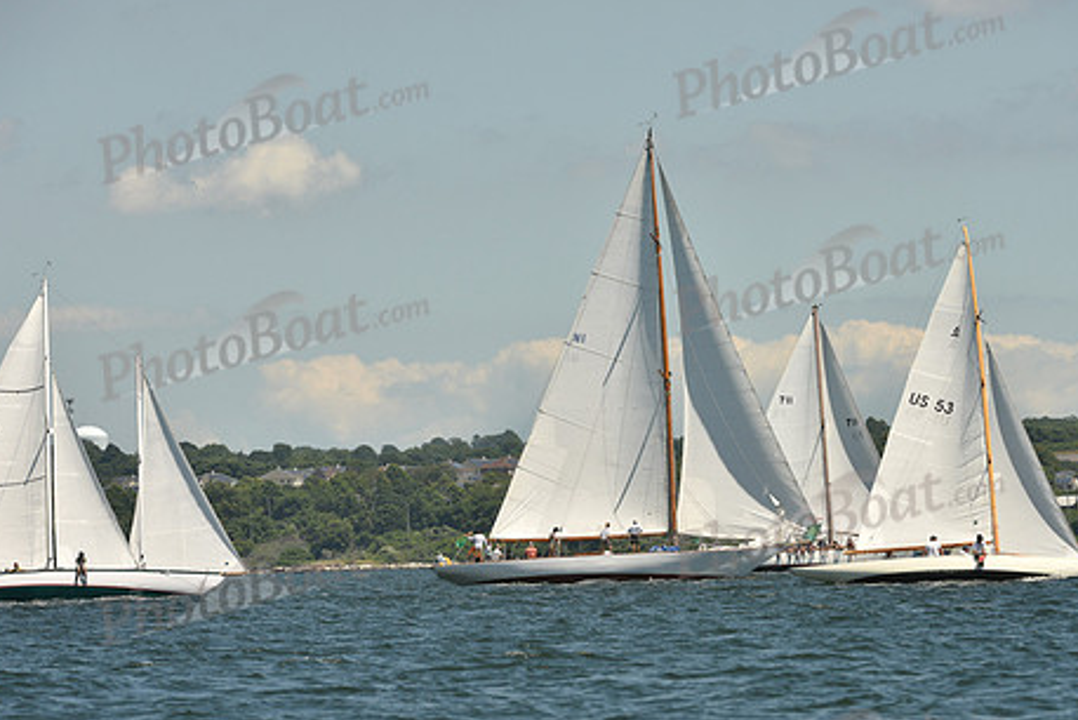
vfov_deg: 5.2
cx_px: 553
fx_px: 7970
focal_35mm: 266
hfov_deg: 7.7
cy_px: 429
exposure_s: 1/1600
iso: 250
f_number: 6.3
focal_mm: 210
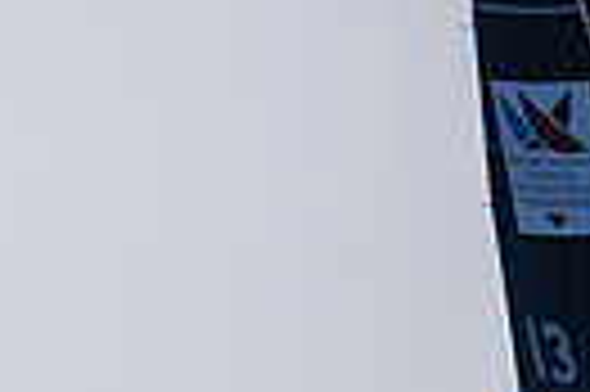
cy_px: 538
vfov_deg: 0.8
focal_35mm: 1804
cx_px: -158
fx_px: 29529
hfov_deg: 1.1
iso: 200
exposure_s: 1/5000
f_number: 4.5
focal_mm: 400
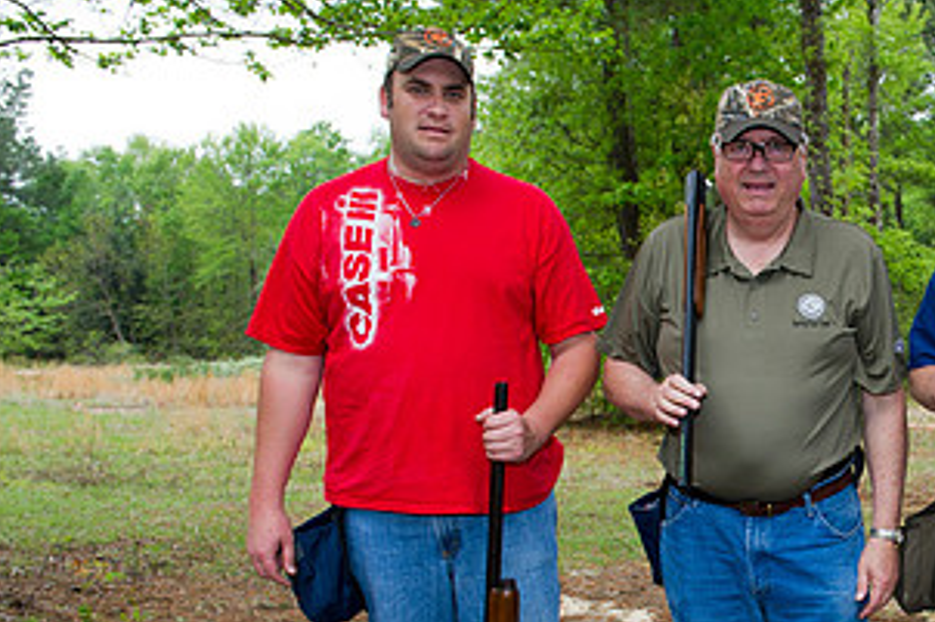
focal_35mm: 50
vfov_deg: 26.7
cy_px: 455
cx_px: 895
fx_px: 1298
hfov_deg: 36.4
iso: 400
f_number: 6.3
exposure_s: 1/200
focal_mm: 26
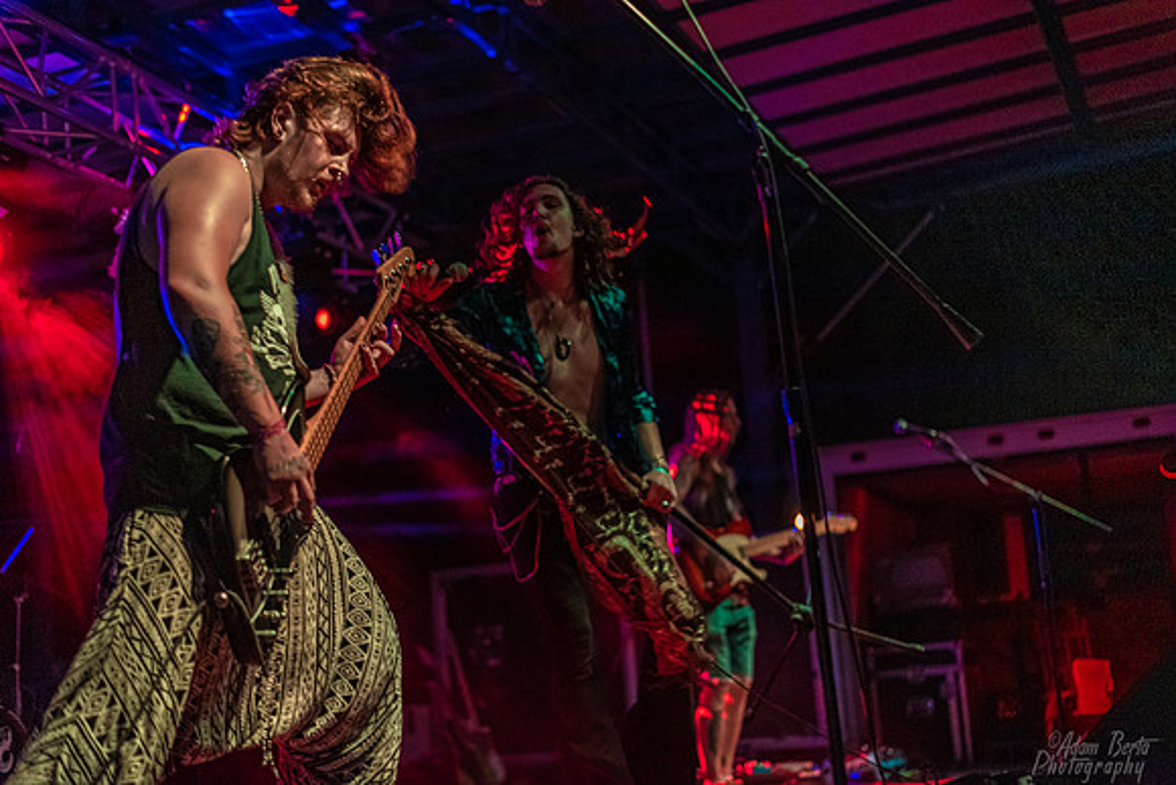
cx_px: 588
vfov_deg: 27.0
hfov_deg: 39.6
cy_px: 392
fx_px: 1634
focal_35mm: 50
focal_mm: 50
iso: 3200
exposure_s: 1/200
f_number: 1.8
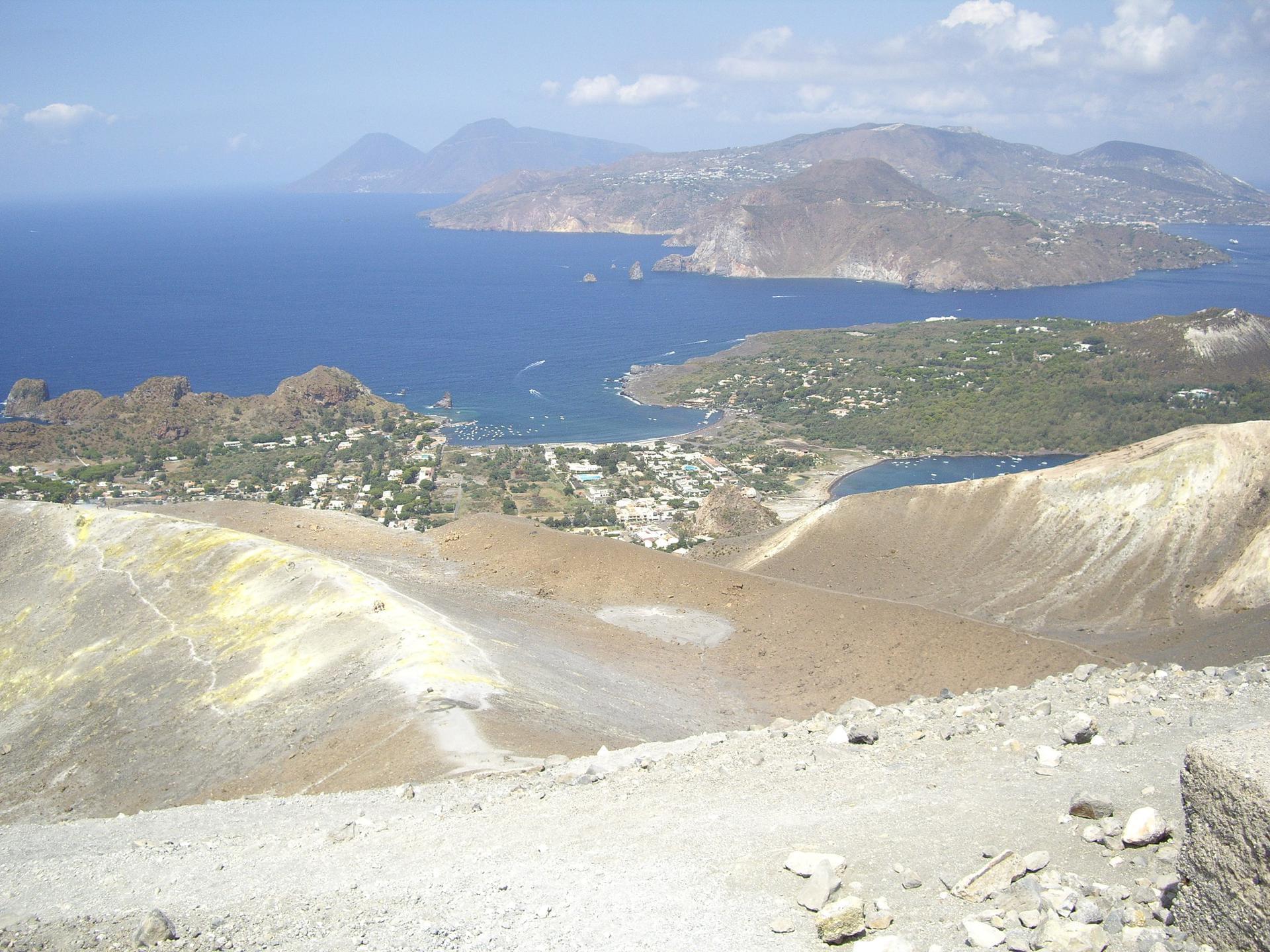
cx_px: 635
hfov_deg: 49.0
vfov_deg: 37.7
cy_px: 476
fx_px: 1394
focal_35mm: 38
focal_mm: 7.9
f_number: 8
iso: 100
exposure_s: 1/200
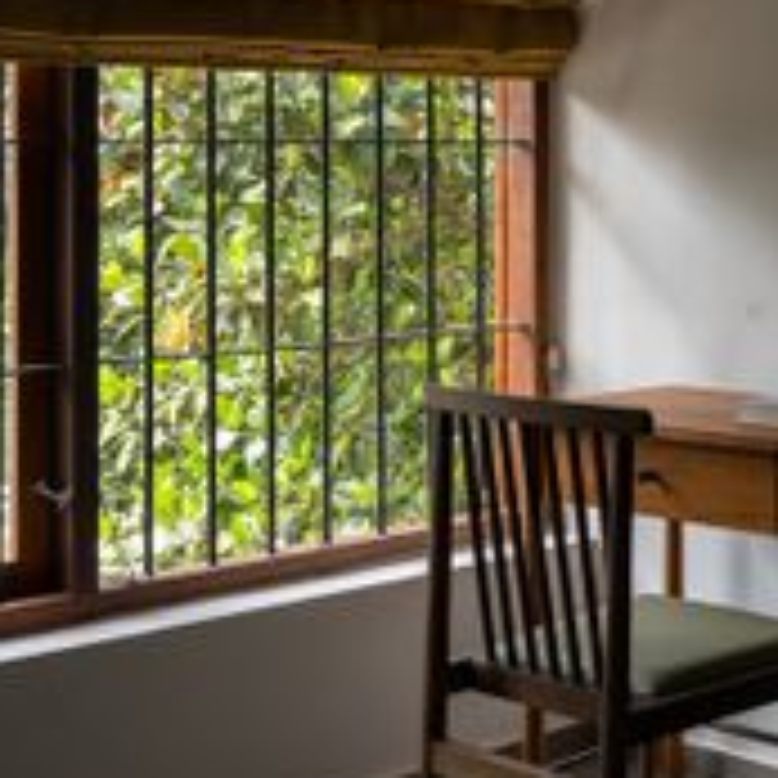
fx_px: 1933
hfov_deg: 22.4
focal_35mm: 76
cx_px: 636
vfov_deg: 22.4
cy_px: 148
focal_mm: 36
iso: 200
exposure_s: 1/80
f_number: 6.3
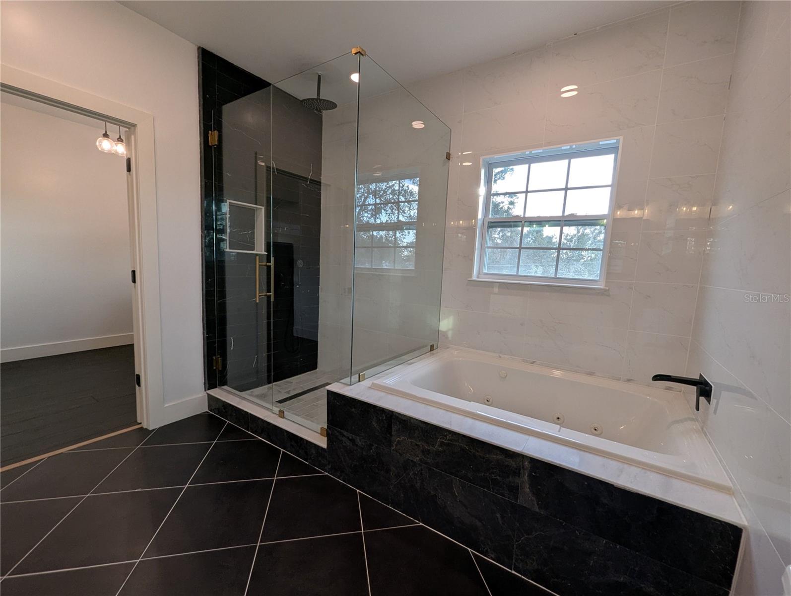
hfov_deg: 106.1
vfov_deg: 90.1
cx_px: 396
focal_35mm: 13
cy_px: 298
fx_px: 297
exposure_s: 1/120
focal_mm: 1.95
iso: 83
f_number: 2.2
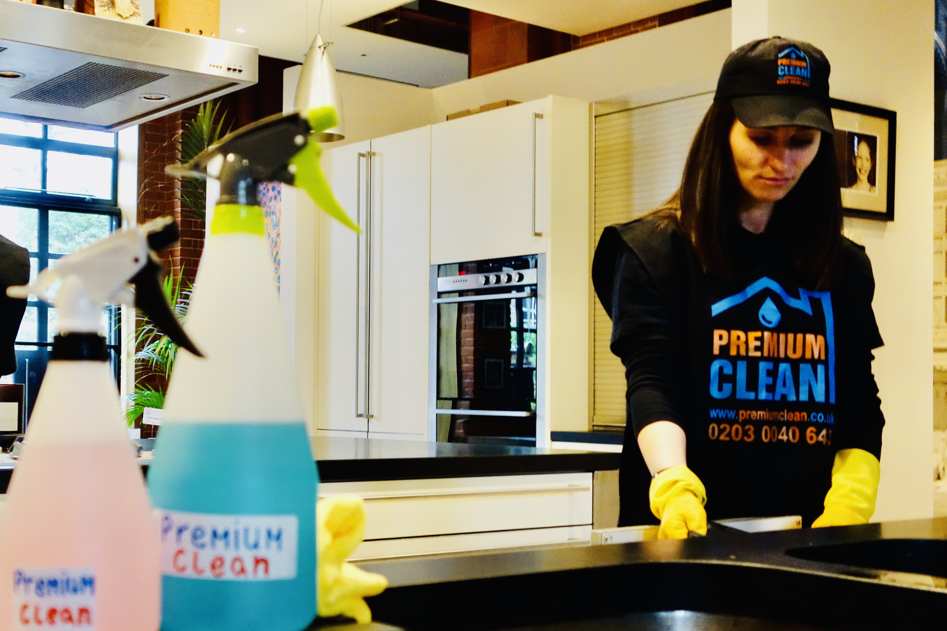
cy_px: 367
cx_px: 293
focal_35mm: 49
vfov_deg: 27.5
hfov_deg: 39.7
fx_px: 1289
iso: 800
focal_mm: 12.62
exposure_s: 1/40
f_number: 2.8
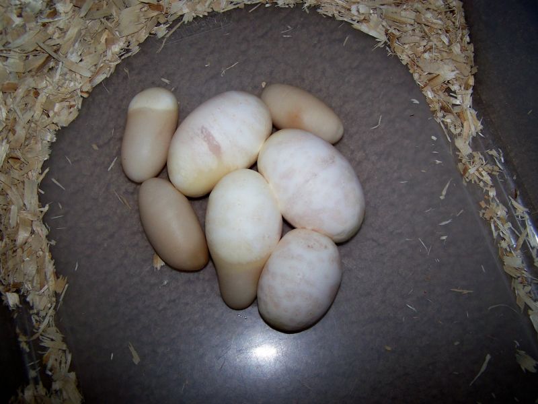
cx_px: 269
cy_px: 202
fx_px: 591
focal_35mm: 38
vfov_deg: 37.7
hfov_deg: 49.0
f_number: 2.8
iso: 80
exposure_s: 1/60
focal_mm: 6.3
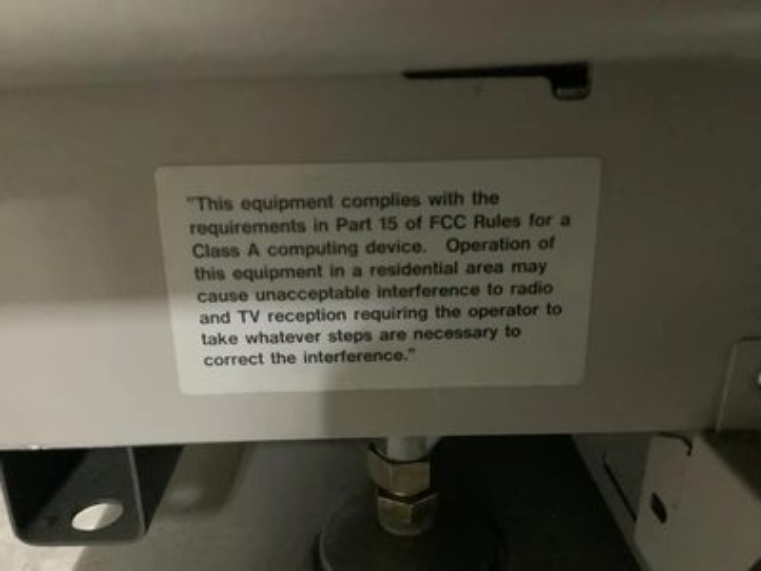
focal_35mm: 31
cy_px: 286
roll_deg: +1.1
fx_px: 682
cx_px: 380
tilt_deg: -20.1
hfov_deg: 58.4
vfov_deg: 45.4
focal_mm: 3.3
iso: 800
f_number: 2.4
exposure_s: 1/15
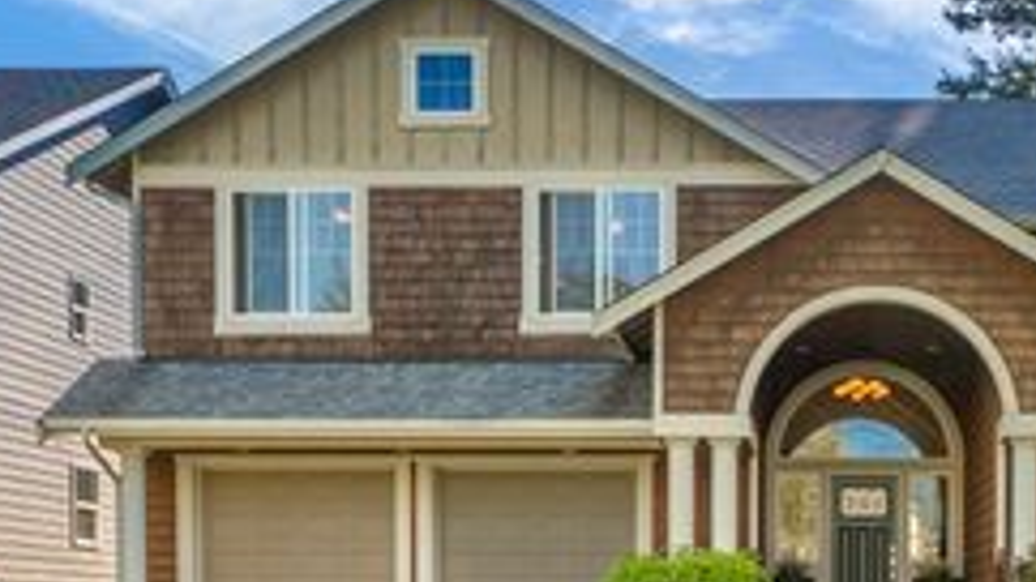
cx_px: 805
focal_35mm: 39
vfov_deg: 29.9
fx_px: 1071
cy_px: 441
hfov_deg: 49.1
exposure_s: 1/50
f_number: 7.1
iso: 80
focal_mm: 18
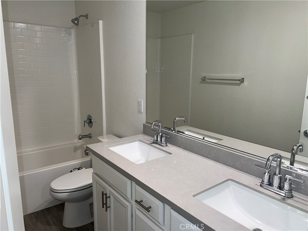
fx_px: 231
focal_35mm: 26
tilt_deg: -10.7
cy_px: 116
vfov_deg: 53.1
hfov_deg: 67.3
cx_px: 154
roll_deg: -0.2
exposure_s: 1/33
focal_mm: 5.7
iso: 32
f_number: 1.5
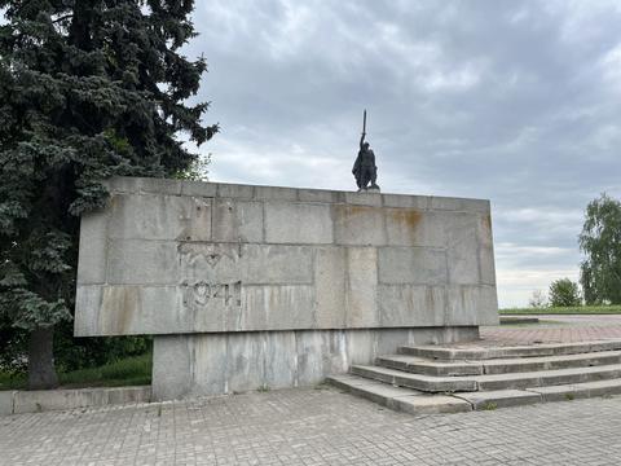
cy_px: 233
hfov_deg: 67.3
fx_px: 466
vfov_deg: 53.1
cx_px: 310
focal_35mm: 26
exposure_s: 1/2062
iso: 50
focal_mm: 5.1
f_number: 1.6
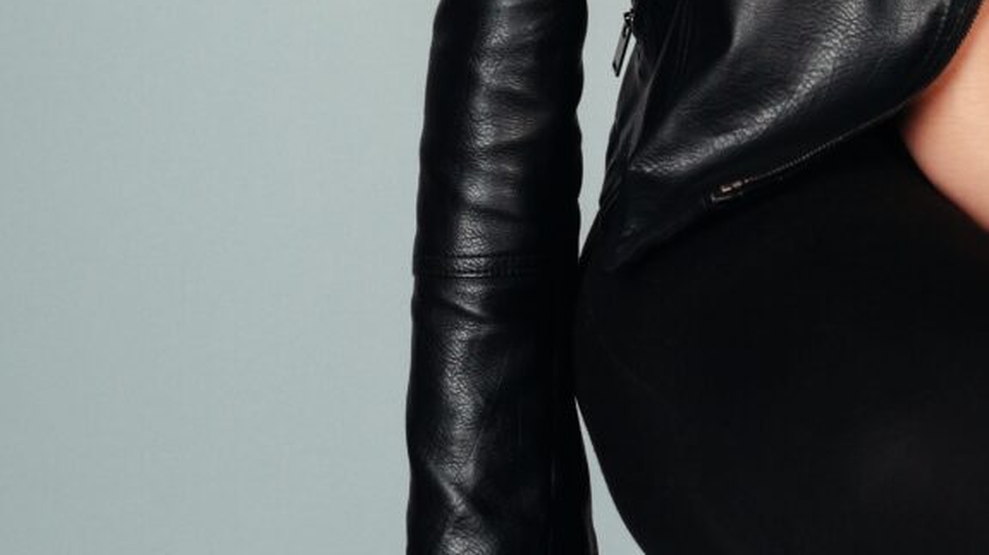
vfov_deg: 8.4
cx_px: 867
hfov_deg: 15.2
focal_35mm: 140
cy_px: -421
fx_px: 3670
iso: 500
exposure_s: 1/160
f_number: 7.1
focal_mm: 50
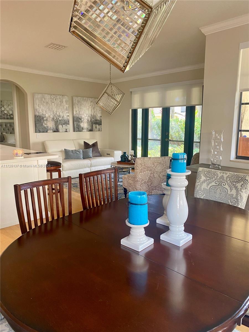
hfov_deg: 53.1
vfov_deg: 67.3
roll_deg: -0.4
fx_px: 249
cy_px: 166
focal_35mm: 26
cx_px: 124
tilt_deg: -9.5
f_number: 1.8
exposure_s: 1/60
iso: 160
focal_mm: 4.25
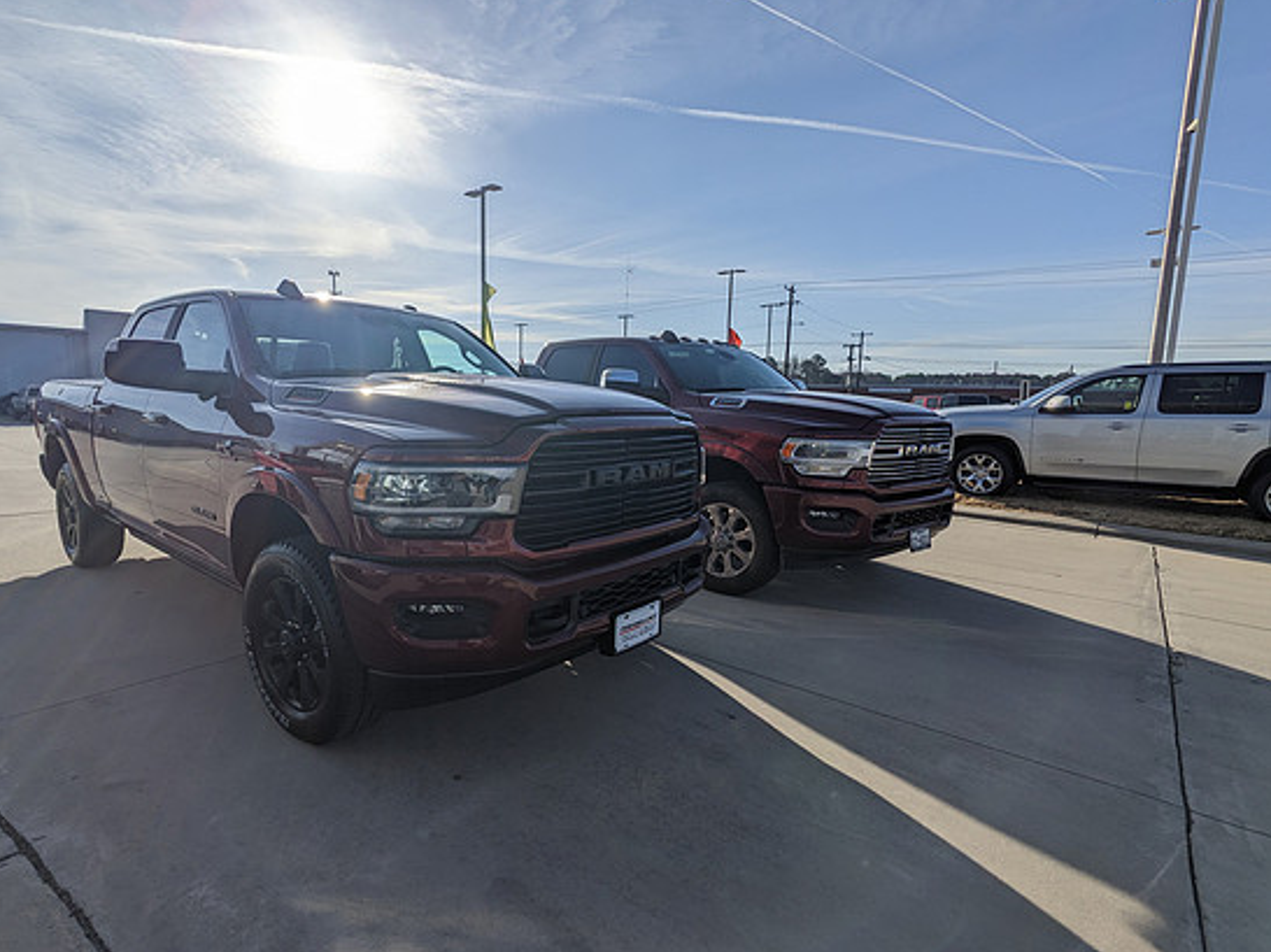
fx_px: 624
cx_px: 601
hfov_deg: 91.0
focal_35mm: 17
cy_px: 492
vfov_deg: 74.7
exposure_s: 1/3436
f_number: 2.2
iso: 34
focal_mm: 2.22
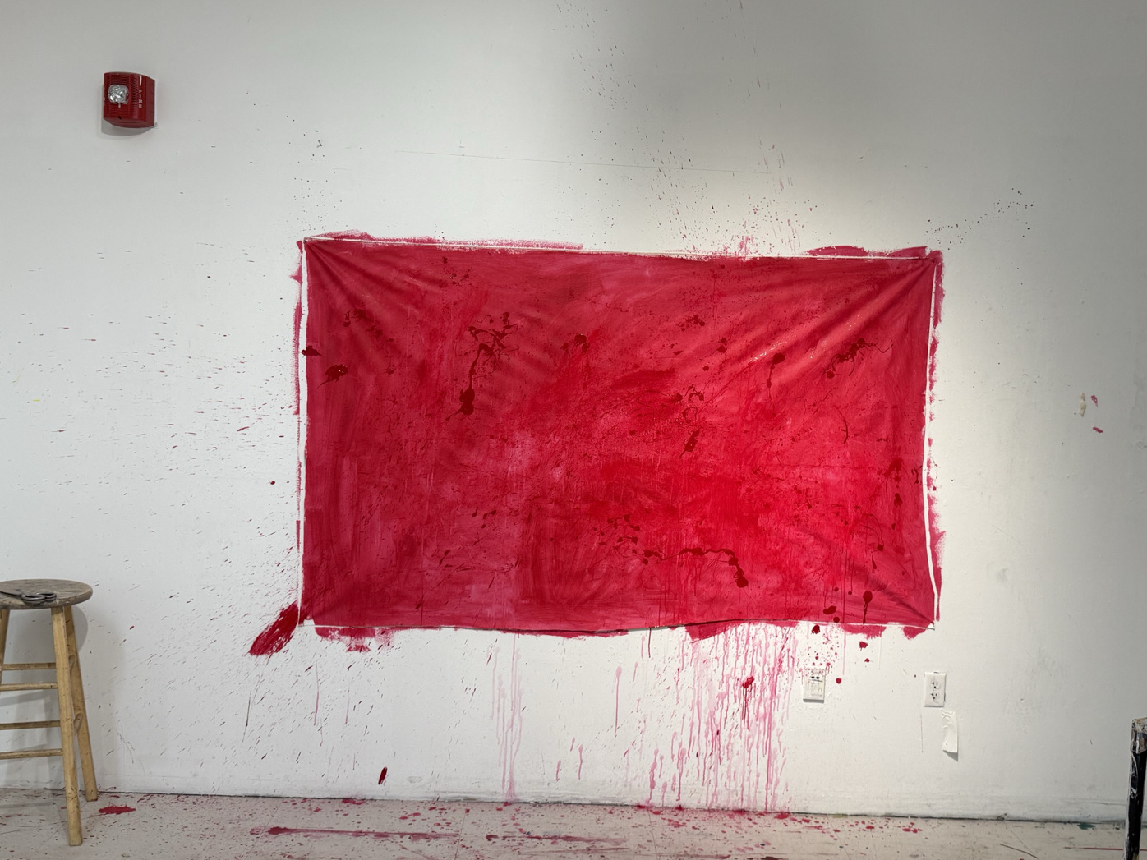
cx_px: 620
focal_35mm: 33
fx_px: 1093
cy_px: 431
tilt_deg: -2.8
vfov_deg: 42.9
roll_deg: -3.1
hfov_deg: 55.3
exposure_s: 1/120
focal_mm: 6.76
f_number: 1.78
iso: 125
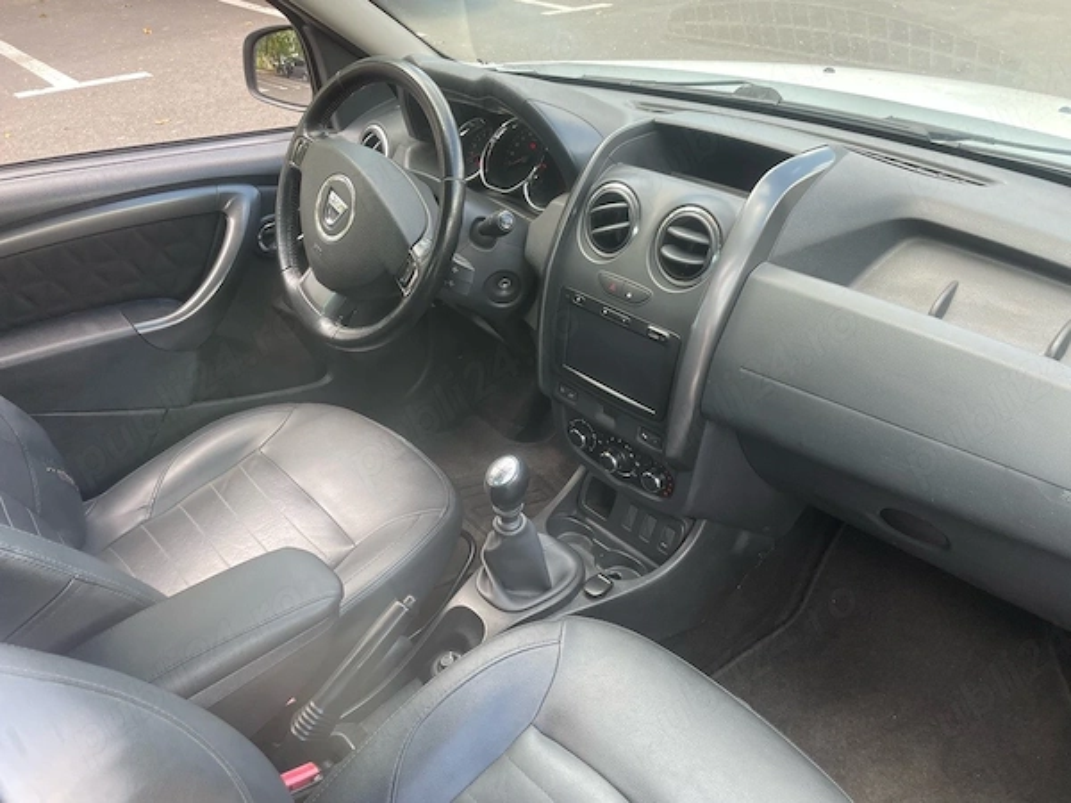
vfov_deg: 53.1
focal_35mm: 26
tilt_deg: -36.2
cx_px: 536
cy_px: 402
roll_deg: -0.3
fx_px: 804
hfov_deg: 67.3
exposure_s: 1/121
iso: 64
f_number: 1.6
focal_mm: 4.2
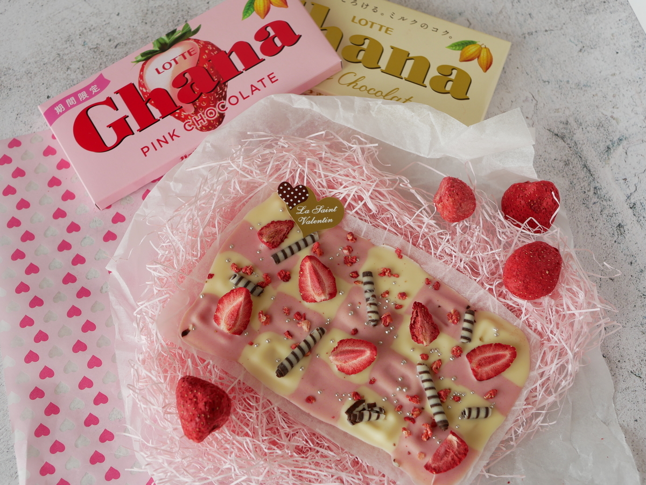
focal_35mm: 50
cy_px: 242
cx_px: 323
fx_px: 933
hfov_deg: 38.2
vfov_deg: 29.1
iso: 200
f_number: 4
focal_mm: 25
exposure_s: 1/125
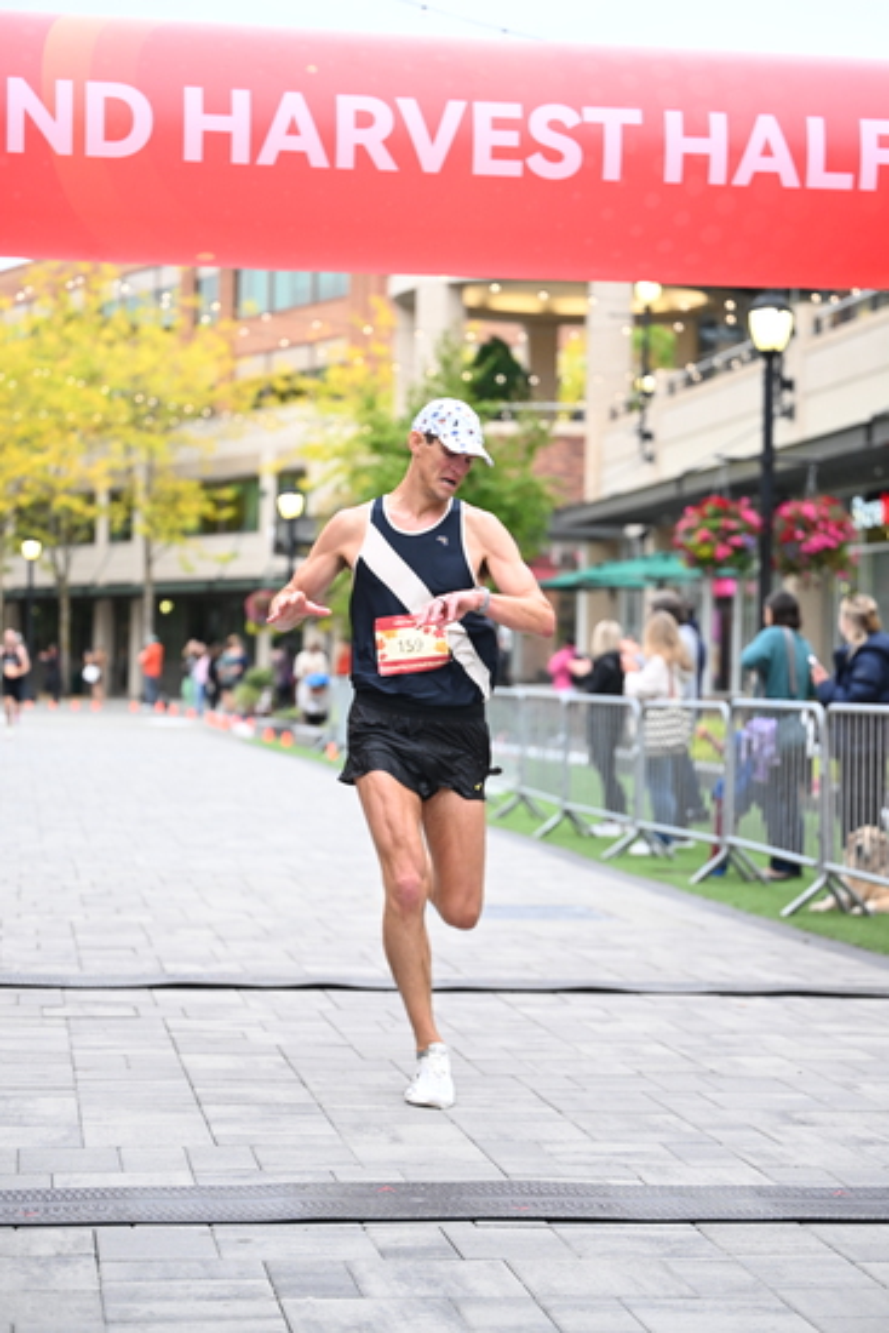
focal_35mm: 72
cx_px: 444
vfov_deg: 28.1
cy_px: 666
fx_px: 2665
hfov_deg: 18.9
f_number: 2.8
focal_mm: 72
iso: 1600
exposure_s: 1/800
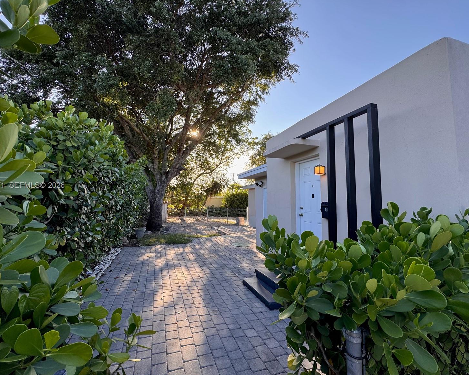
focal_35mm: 15
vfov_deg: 84.0
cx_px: 222
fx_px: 208
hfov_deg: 96.7
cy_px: 186
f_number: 2.2
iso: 40
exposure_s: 1/251
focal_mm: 2.22
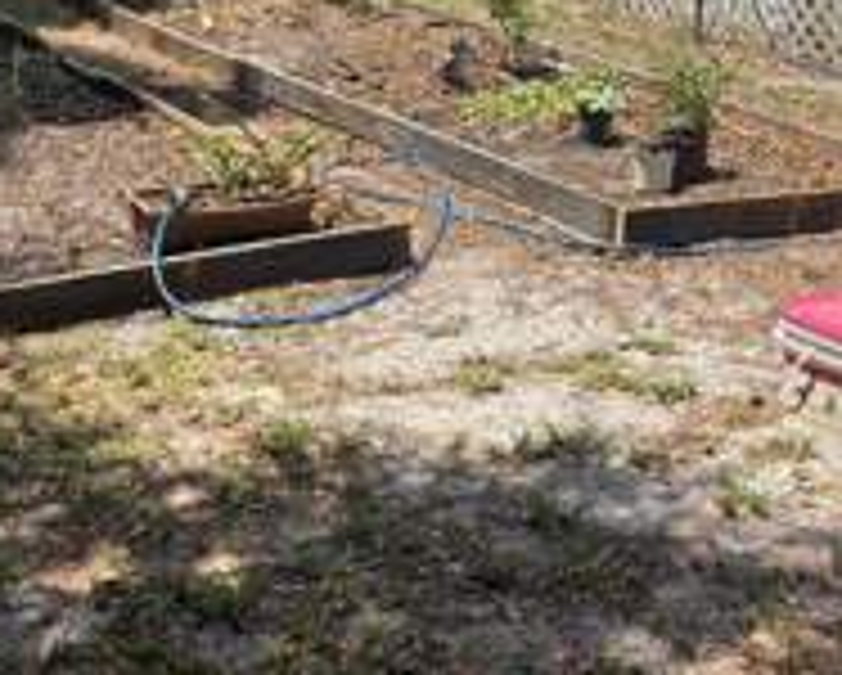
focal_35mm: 65
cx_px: 455
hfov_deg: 29.1
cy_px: 81
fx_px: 1621
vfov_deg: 23.0
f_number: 1.6
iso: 50
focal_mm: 5.96
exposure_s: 1/2513
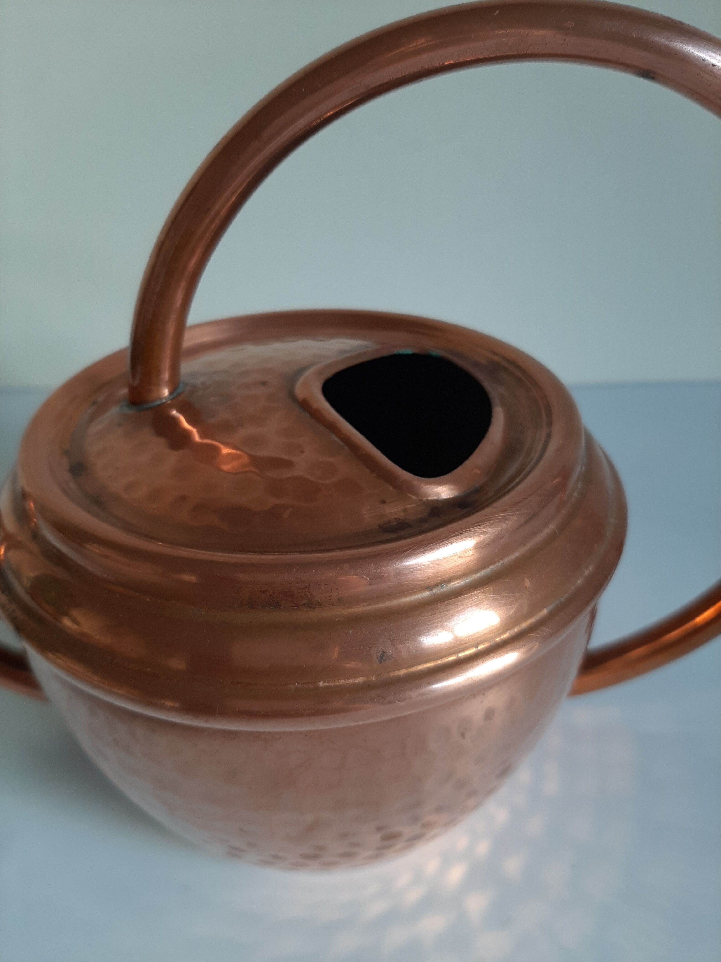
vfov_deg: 67.3
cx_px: 360
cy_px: 481
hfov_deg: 53.1
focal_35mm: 26
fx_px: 722
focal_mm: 3.93
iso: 64
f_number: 1.7
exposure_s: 1/50
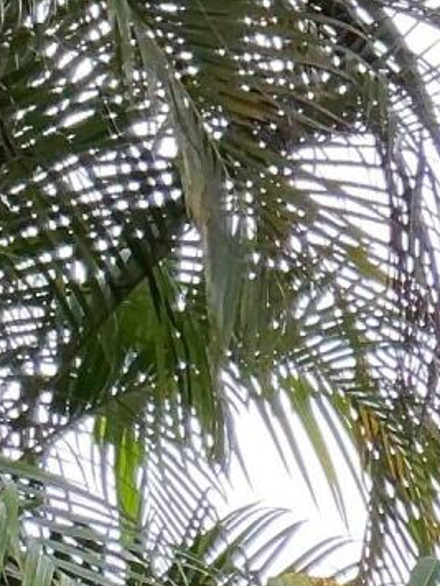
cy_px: 1455
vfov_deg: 10.3
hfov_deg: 8.6
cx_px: 877
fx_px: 2762
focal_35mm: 163
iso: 64
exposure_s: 1/60
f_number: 1.8
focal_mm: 3
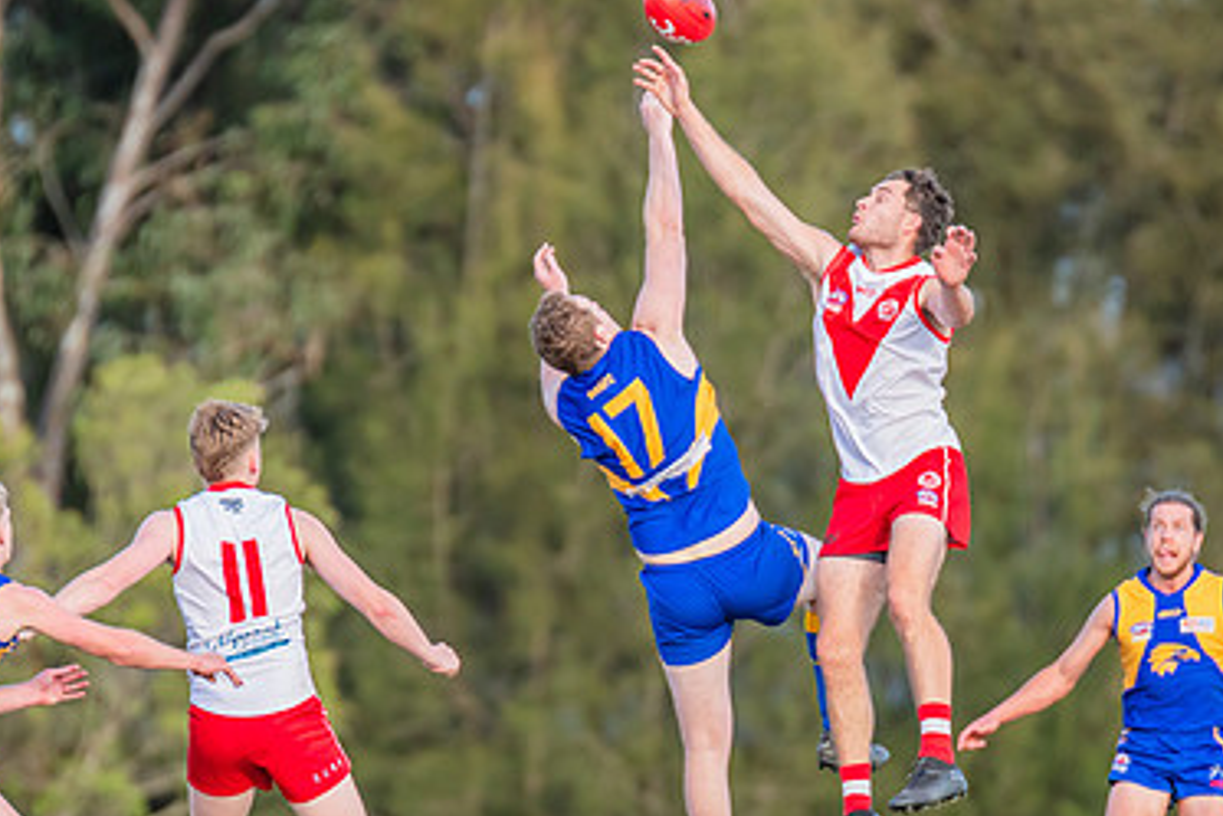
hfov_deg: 2.6
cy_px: 439
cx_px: 688
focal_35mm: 798
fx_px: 27119
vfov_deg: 1.7
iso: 800
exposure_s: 1/1250
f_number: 4.5
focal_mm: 420
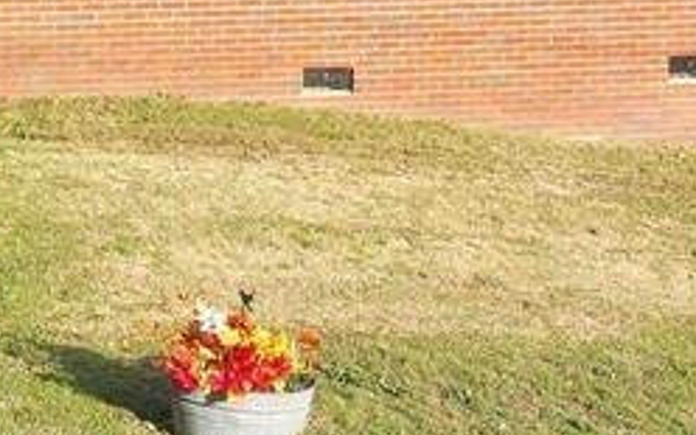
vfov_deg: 10.7
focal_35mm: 118
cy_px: -205
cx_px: 101
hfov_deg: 17.5
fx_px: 2238
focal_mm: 10.26
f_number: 5
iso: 100
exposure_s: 1/240
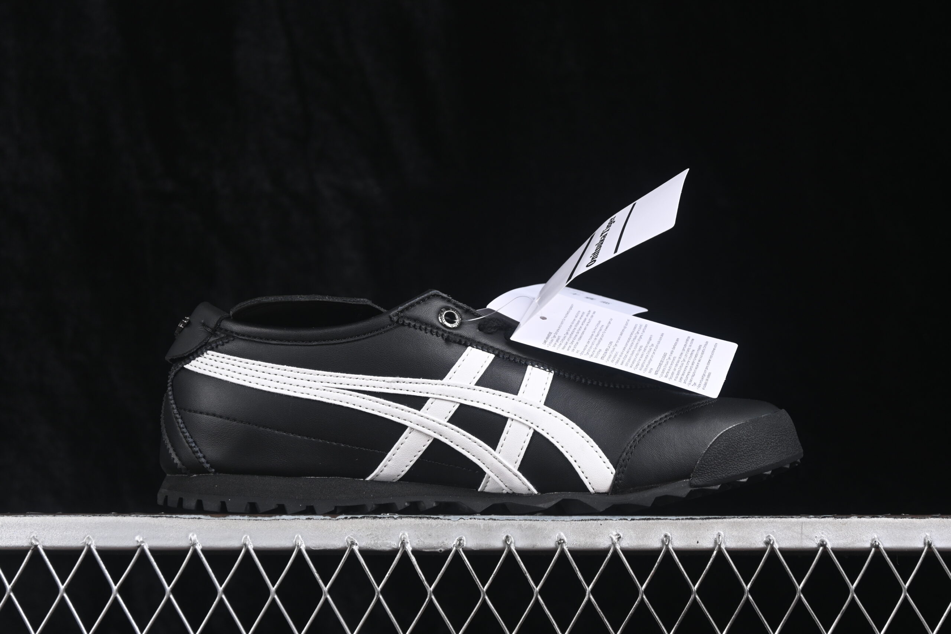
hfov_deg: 27.0
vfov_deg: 18.2
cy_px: 317
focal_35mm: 75
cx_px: 476
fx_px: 1981
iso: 160
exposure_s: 1/60
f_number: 6.3
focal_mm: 50
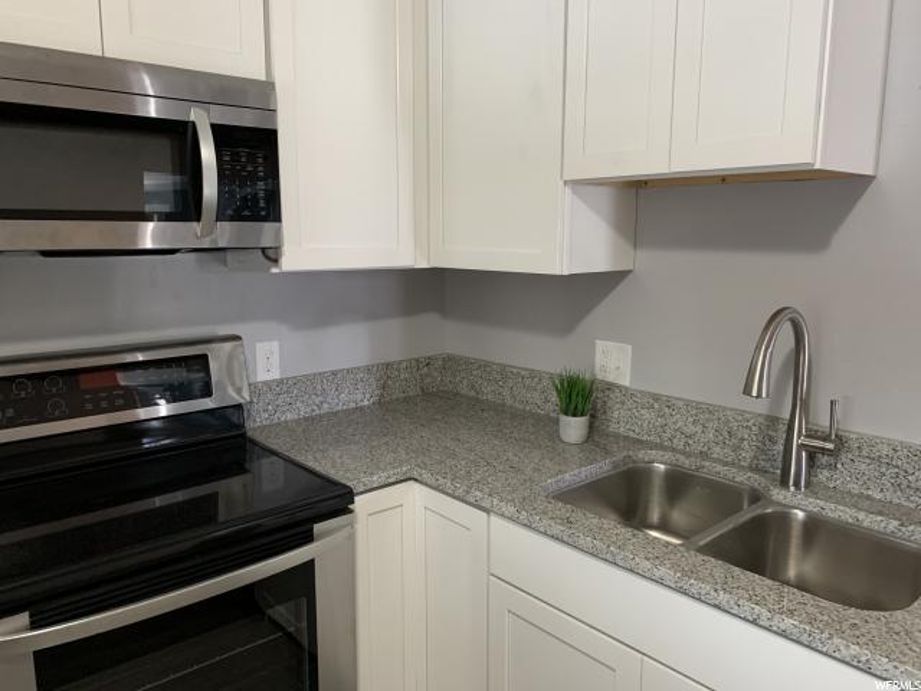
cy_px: 346
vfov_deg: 53.1
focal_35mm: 26
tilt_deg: -9.5
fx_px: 692
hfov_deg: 67.3
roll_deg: +1.5
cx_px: 460
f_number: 1.8
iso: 320
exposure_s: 1/40
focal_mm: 4.25
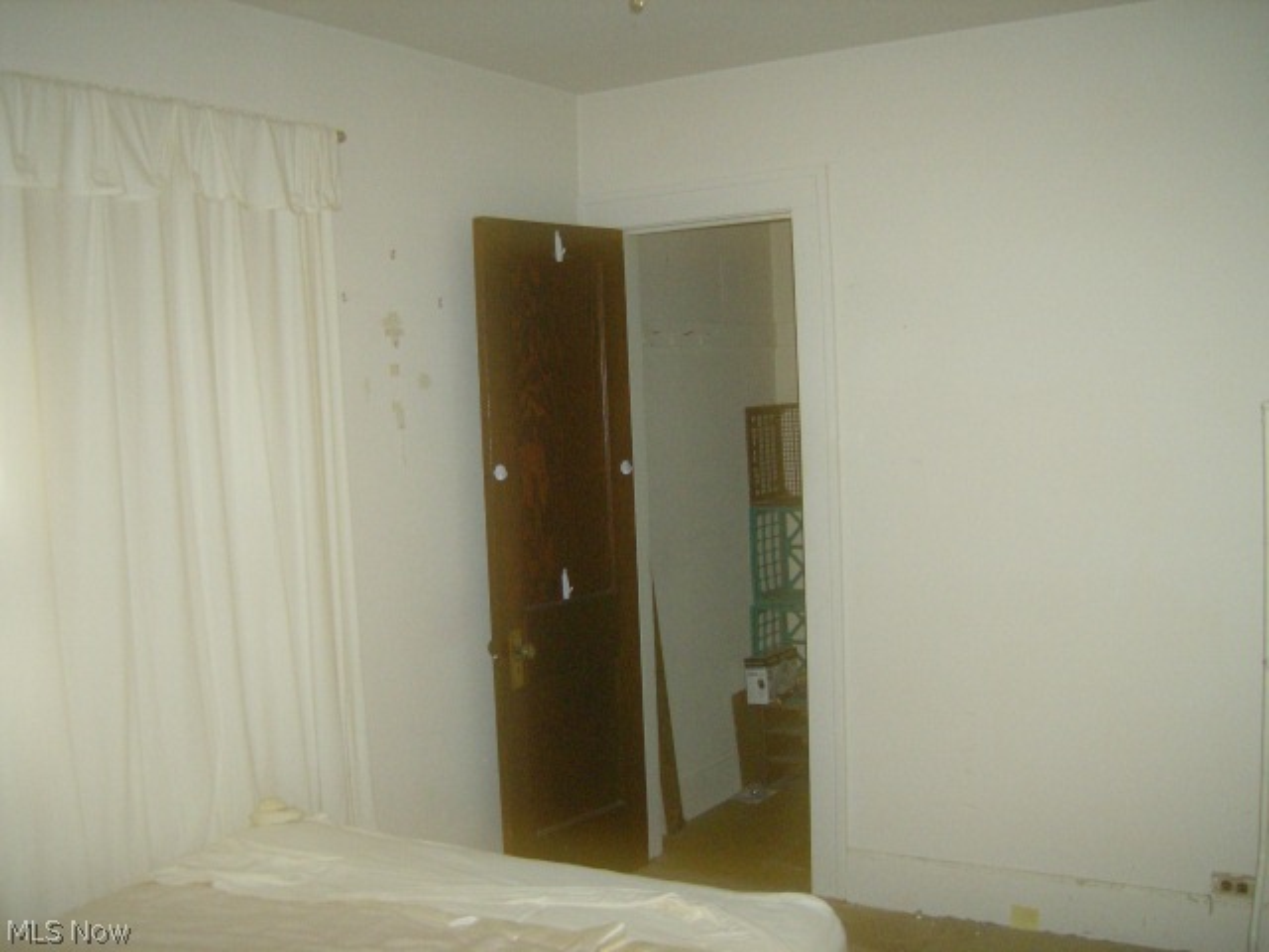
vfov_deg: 39.7
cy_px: 476
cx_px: 634
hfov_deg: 51.4
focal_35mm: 36
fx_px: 1320
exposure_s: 1/60
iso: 200
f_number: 2.8
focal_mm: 6
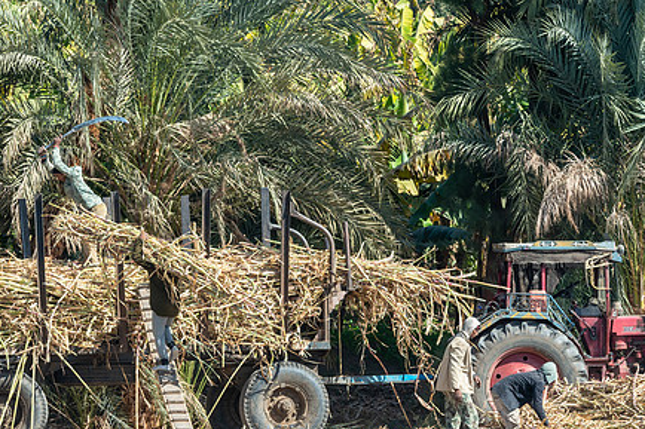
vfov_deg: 3.8
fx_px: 6537
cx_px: 186
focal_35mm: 365
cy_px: 237
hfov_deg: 5.6
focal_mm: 210
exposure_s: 1/500
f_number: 11
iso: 400
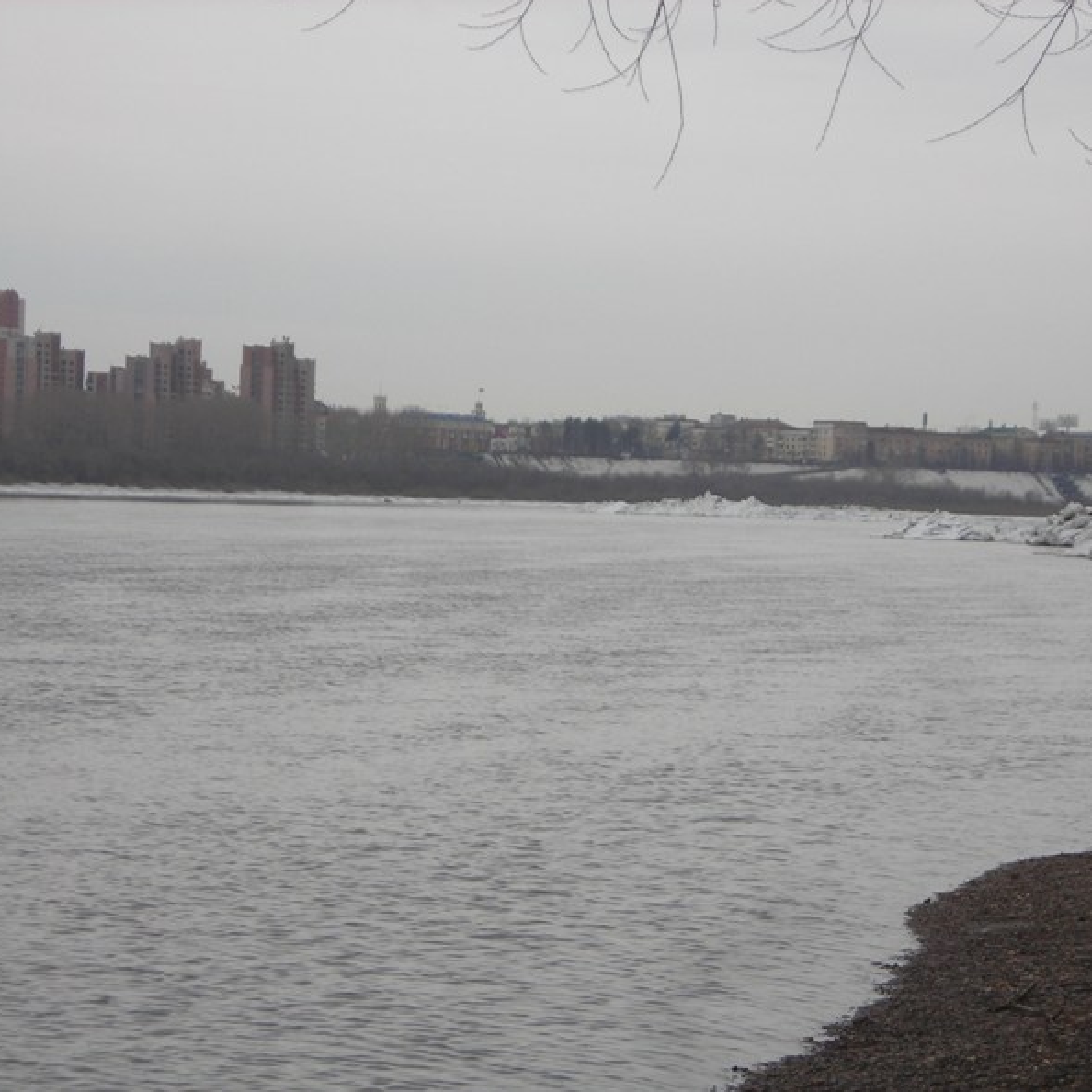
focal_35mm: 138
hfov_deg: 12.6
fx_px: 4925
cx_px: 722
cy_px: 548
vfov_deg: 12.7
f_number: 5.3
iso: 50
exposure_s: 1/156
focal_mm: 19.2
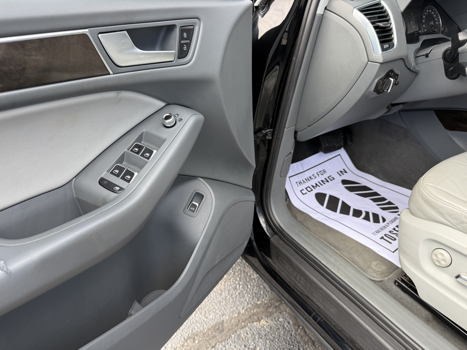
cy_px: 175
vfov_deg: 56.8
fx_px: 324
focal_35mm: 24
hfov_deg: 71.6
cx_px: 234
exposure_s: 1/501
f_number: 1.78
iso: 100
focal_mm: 6.76
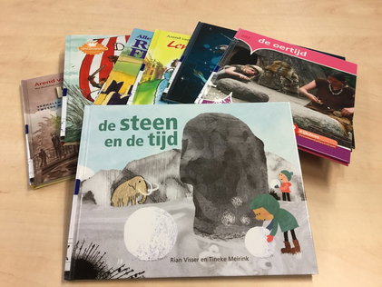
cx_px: 191
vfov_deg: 45.5
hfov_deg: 58.3
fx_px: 342
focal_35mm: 31
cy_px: 144
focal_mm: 3.3
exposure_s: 1/33
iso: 80
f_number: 2.4
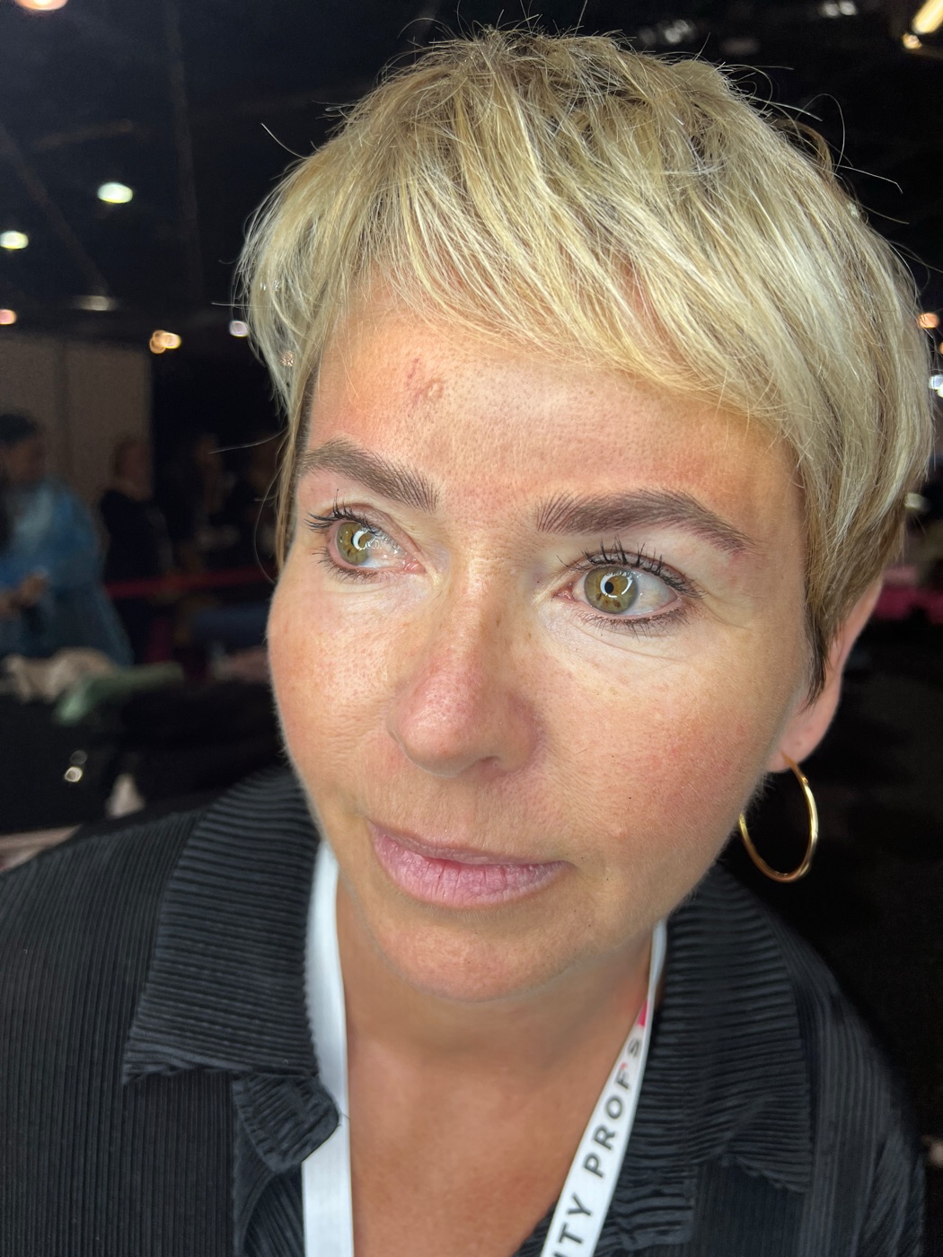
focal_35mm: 26
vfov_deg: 67.3
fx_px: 944
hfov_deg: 53.1
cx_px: 472
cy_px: 628
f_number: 1.5
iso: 50
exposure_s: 1/295
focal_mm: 5.7
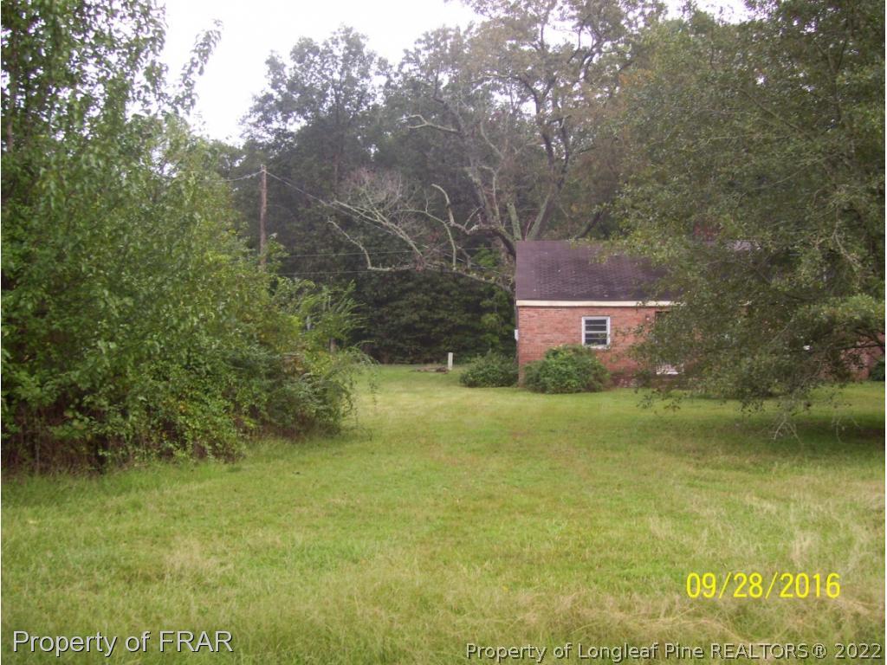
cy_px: 332
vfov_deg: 39.7
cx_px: 444
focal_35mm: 36
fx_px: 922
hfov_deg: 51.4
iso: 80
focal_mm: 6
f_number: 2.7
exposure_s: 1/100
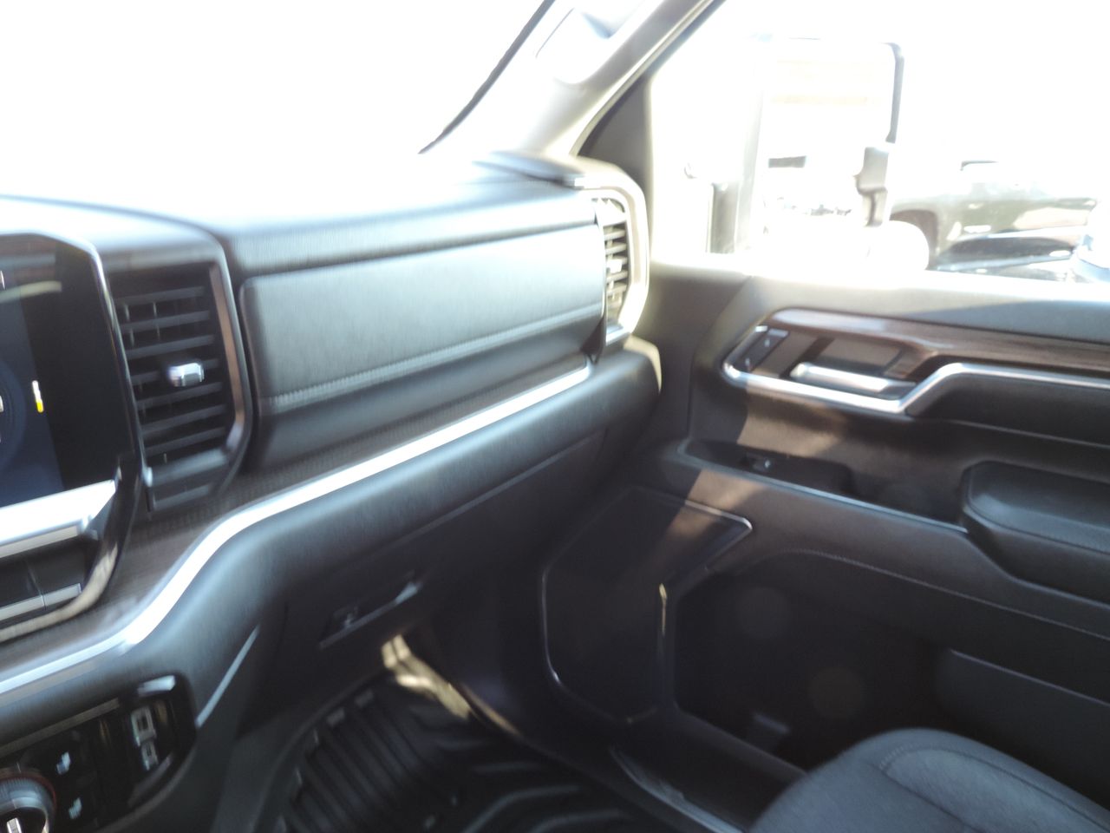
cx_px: 555
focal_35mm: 24
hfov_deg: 71.6
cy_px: 416
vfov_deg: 56.8
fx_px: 770
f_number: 3
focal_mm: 4.3
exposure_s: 1/30
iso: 250
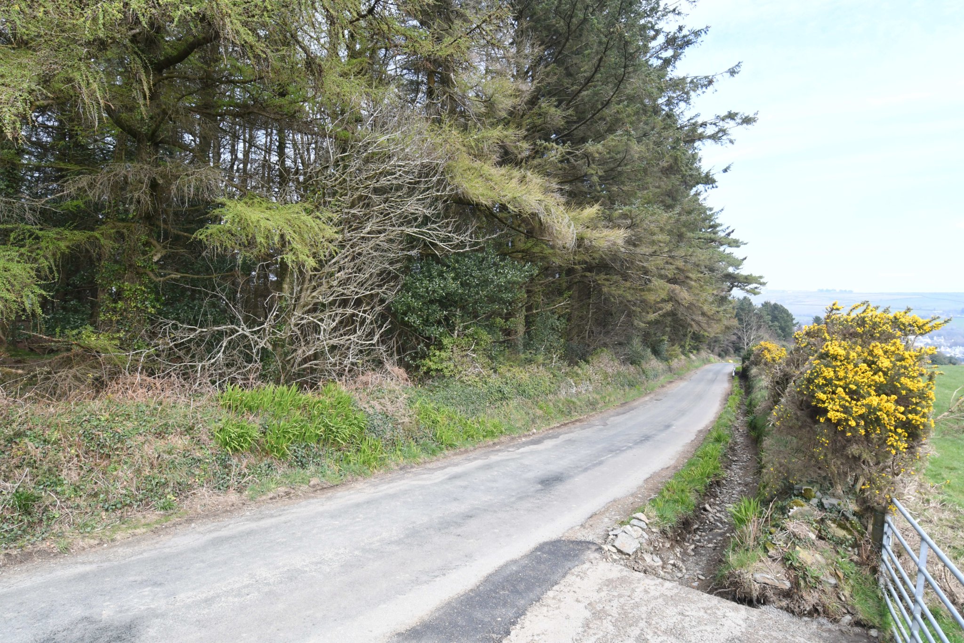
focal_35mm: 18
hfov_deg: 90.0
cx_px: 482
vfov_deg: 67.4
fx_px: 482
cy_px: 322
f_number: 10
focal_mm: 12
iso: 1250
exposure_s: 1/400
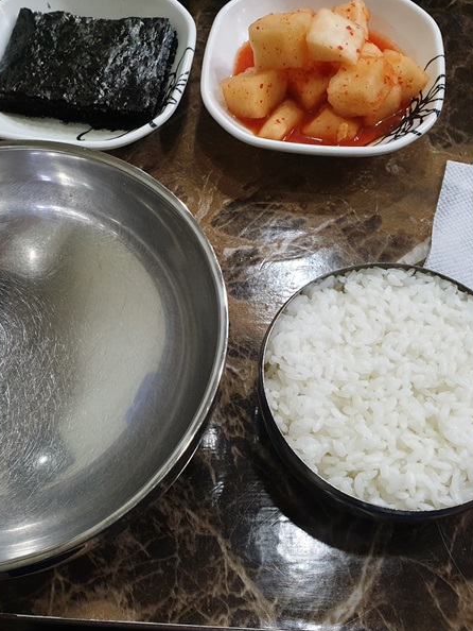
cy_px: 317
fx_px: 637
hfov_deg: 40.5
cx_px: 178
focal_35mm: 35
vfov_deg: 52.6
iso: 320
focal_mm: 4.3
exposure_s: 1/40
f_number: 2.4
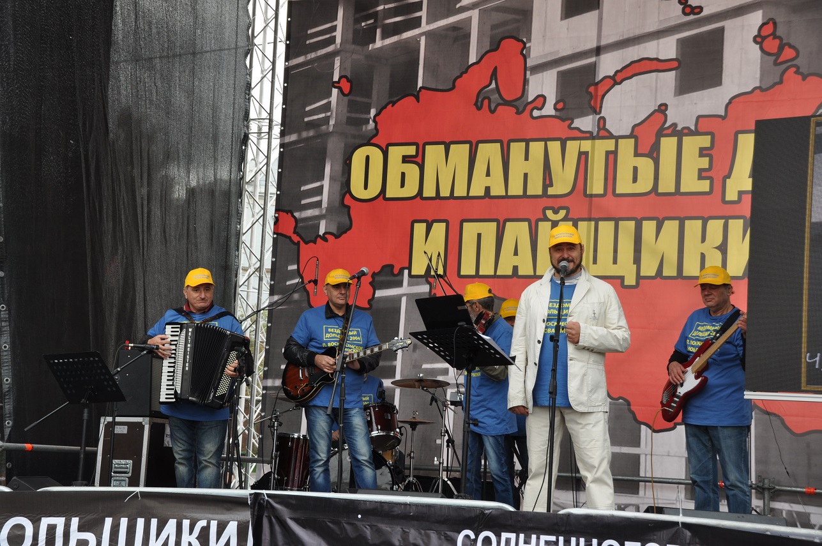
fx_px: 1779
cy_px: 273
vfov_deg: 17.5
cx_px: 411
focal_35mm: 78
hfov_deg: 26.0
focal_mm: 52
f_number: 9
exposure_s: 1/80
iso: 200
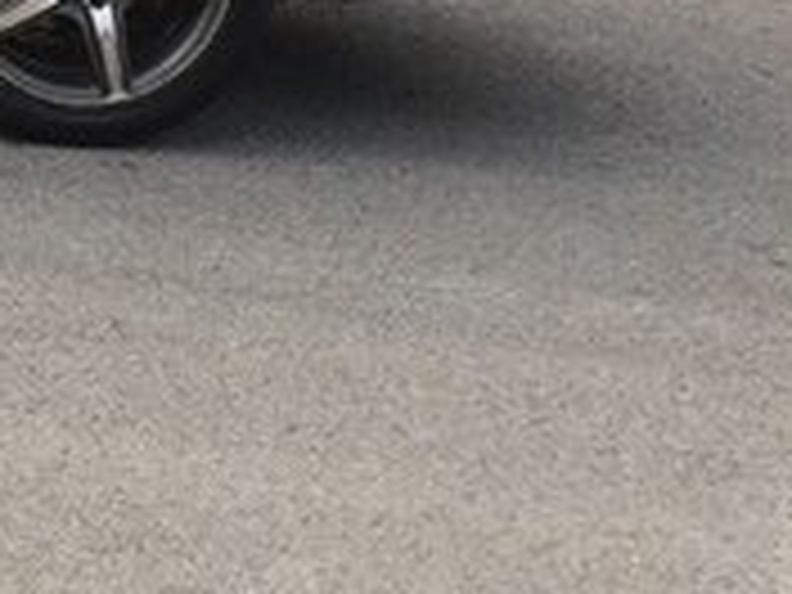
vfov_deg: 13.3
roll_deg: -3.6
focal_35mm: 109
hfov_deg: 15.6
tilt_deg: -7.9
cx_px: -621
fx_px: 2494
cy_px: -92
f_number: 2.2
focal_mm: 4.15
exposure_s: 1/297
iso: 32
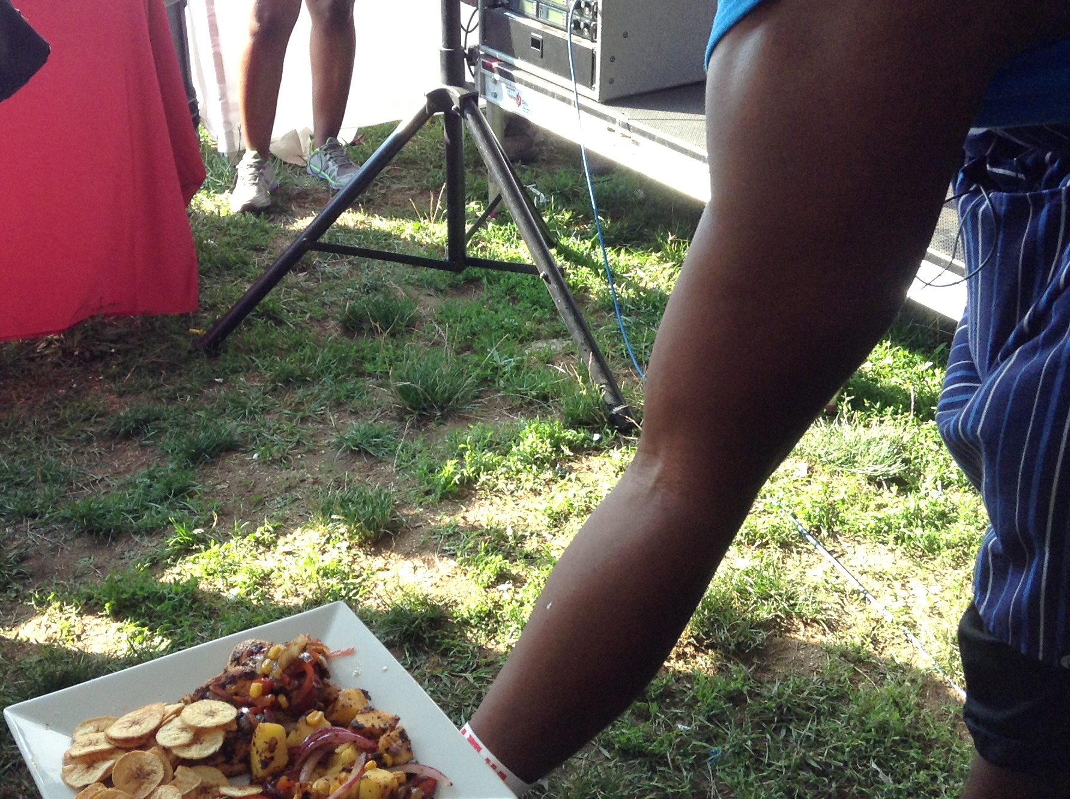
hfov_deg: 39.5
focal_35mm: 48
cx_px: 427
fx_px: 1482
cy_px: 421
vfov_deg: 30.2
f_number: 2.4
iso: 50
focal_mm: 3.3
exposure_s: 1/120
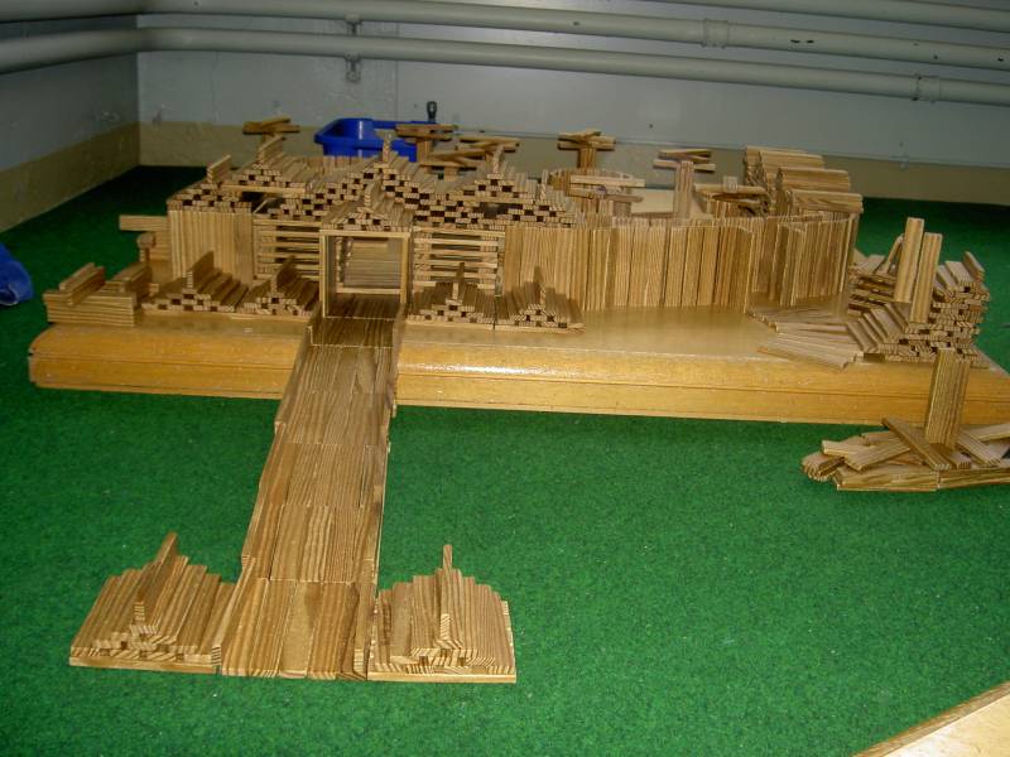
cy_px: 378
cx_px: 505
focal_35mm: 39
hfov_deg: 47.9
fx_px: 1138
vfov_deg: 36.8
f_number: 2.8
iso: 100
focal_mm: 8
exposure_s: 1/60
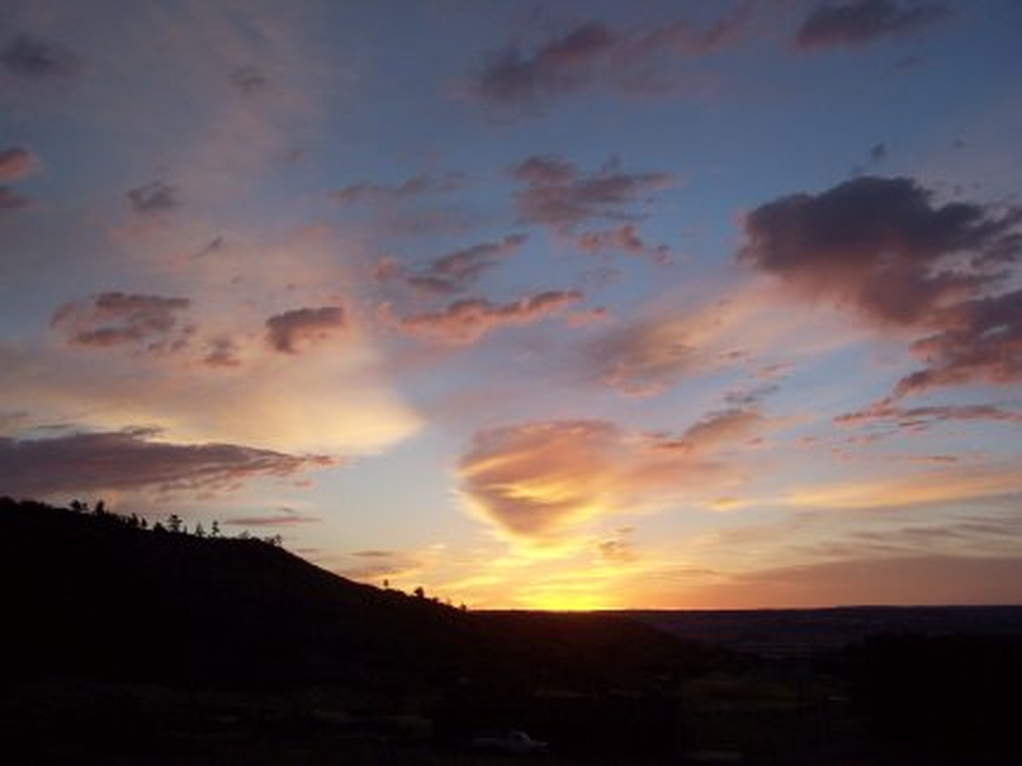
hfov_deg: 49.0
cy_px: 383
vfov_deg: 37.7
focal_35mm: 38
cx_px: 511
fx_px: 1122
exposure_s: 1/320
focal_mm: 6.3
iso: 80
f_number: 2.8
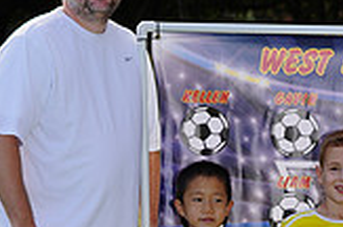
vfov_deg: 3.8
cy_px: 288
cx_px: 305
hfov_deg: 5.7
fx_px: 3461
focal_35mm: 364
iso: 125
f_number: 8
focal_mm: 102
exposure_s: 1/200
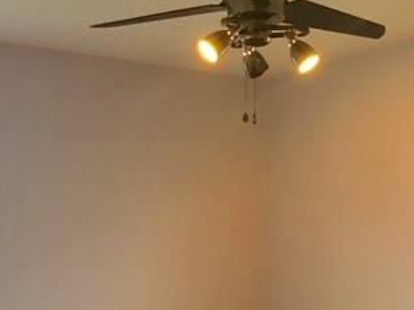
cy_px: 247
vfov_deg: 24.4
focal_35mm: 59
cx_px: 209
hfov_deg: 32.7
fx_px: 705
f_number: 2.2
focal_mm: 4.15
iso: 200
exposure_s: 1/24
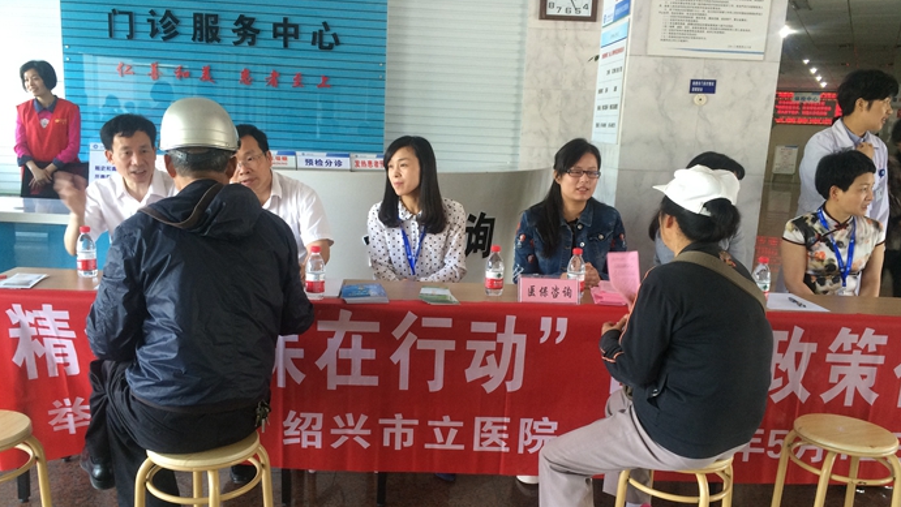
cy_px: 299
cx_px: 455
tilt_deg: -12.9
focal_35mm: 32
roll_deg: -2.5
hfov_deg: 61.0
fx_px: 765
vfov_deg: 36.6
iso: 100
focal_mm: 4.15
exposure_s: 1/30
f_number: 2.2
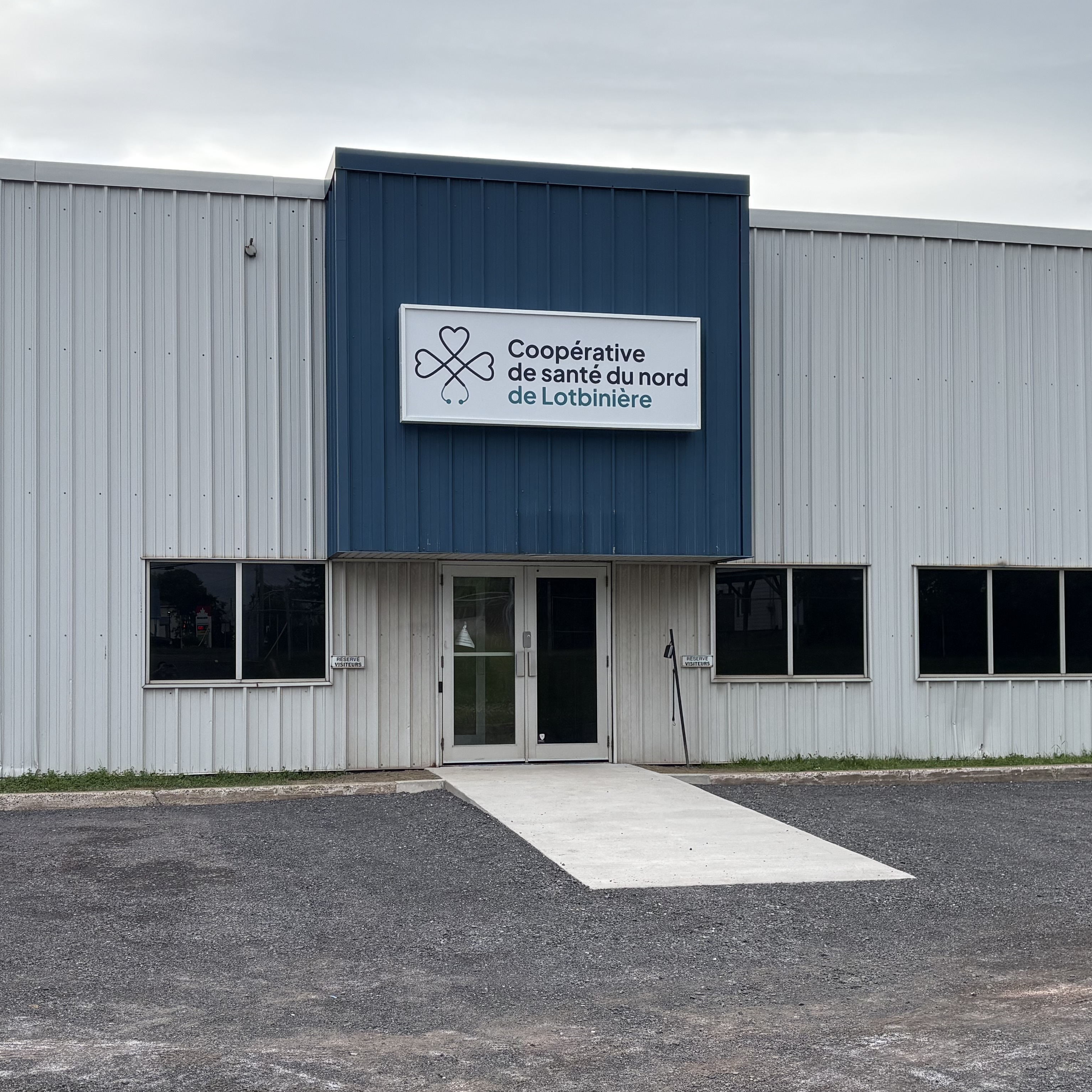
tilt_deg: +1.0
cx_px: 539
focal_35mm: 43
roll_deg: +0.8
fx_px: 1535
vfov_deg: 39.1
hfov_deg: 39.2
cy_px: 603
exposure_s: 1/1337
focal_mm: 5.96
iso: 64
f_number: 1.6
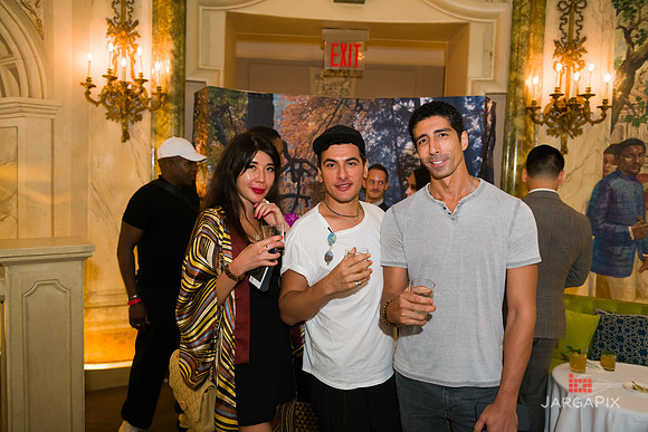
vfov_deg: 46.4
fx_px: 504
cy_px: 216
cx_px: 324
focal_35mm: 28
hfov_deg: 65.5
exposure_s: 1/125
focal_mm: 28
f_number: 3.2
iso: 1600
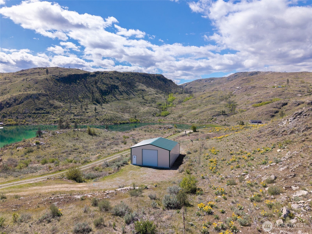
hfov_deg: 71.6
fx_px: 216
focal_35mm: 24
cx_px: 156
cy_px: 117
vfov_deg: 56.8
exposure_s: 1/160
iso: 210
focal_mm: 8.67
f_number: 1.8
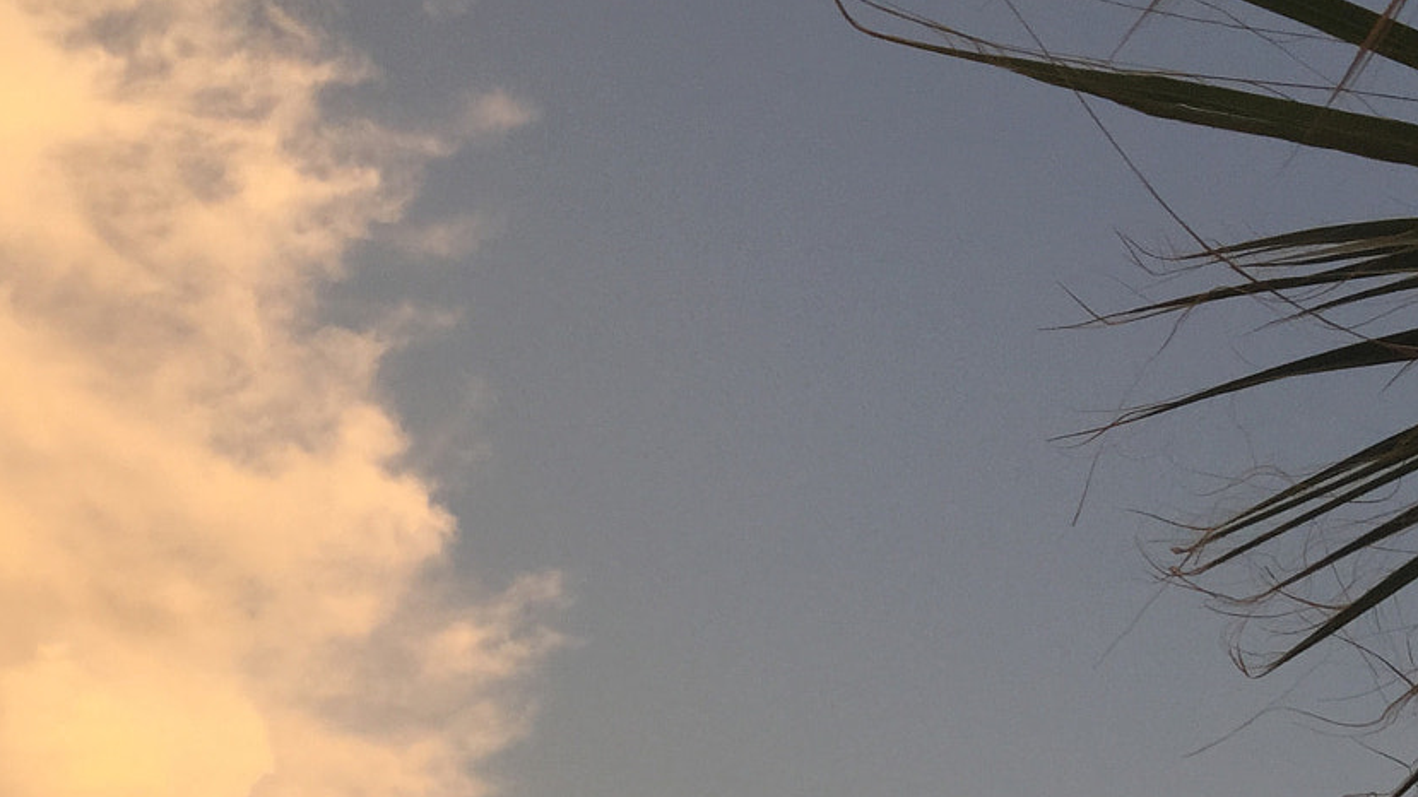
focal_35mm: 61
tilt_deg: +24.9
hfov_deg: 33.3
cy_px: 718
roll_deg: -2.0
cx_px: 270
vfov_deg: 19.4
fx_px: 2293
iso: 32
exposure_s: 1/341
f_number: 2.2
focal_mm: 4.15
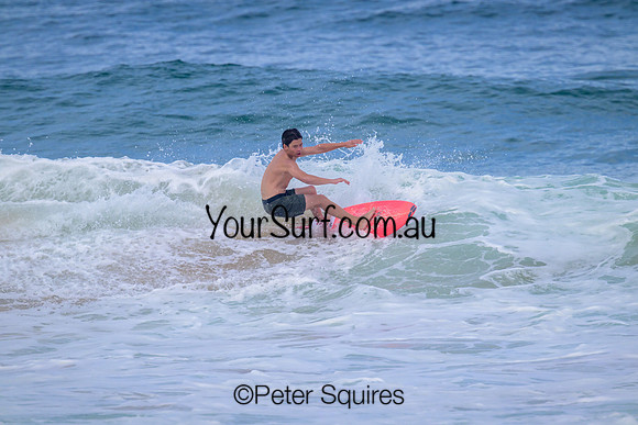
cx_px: 319
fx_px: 14180
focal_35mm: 800
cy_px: 212
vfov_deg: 1.7
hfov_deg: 2.6
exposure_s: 1/2000
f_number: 11
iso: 560
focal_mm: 800
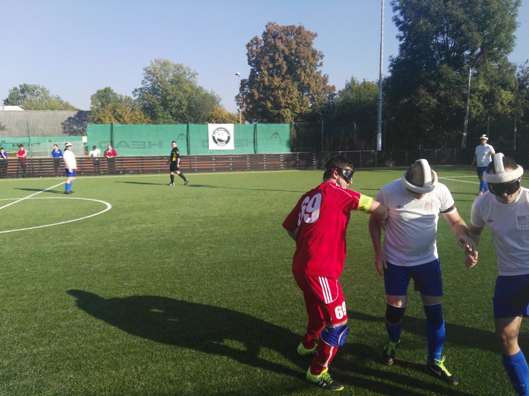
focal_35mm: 28
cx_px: 264
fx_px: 428
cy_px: 198
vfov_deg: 49.7
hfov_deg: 63.4
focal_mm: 2.96
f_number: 2
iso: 64
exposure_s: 1/1346
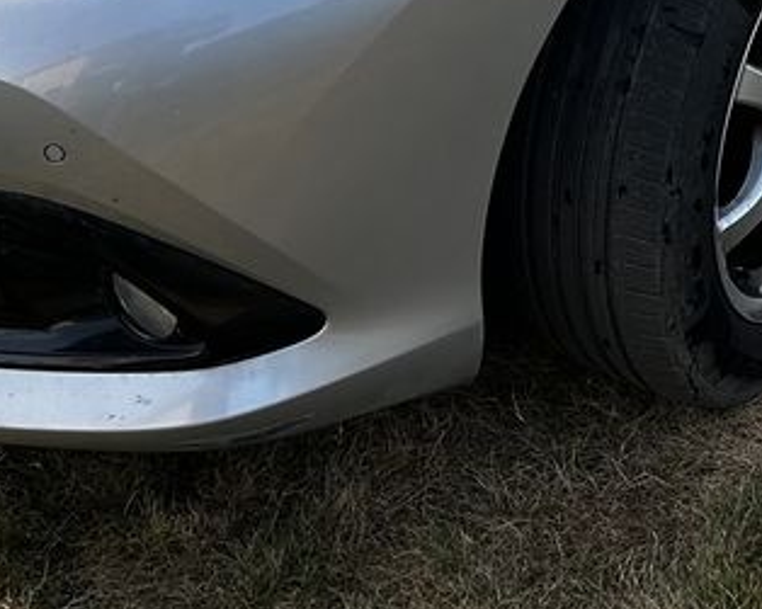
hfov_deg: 19.4
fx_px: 2187
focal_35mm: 97
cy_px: -301
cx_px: 704
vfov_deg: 14.8
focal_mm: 5.7
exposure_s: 1/982
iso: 50
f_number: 1.5
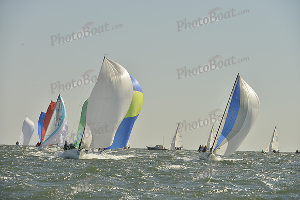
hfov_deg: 10.3
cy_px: 100
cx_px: 150
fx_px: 1667
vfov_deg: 6.9
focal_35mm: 200
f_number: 8
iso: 280
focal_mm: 200
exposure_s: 1/1600
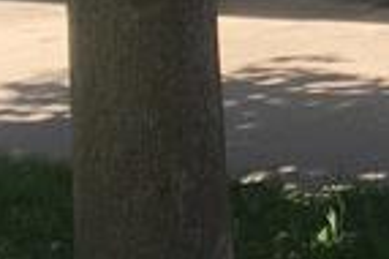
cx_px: 770
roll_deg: +2.1
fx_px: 2331
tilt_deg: +1.8
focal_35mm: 216
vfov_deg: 6.2
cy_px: -284
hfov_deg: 9.0
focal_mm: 4.15
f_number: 2.2
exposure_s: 1/668
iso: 25
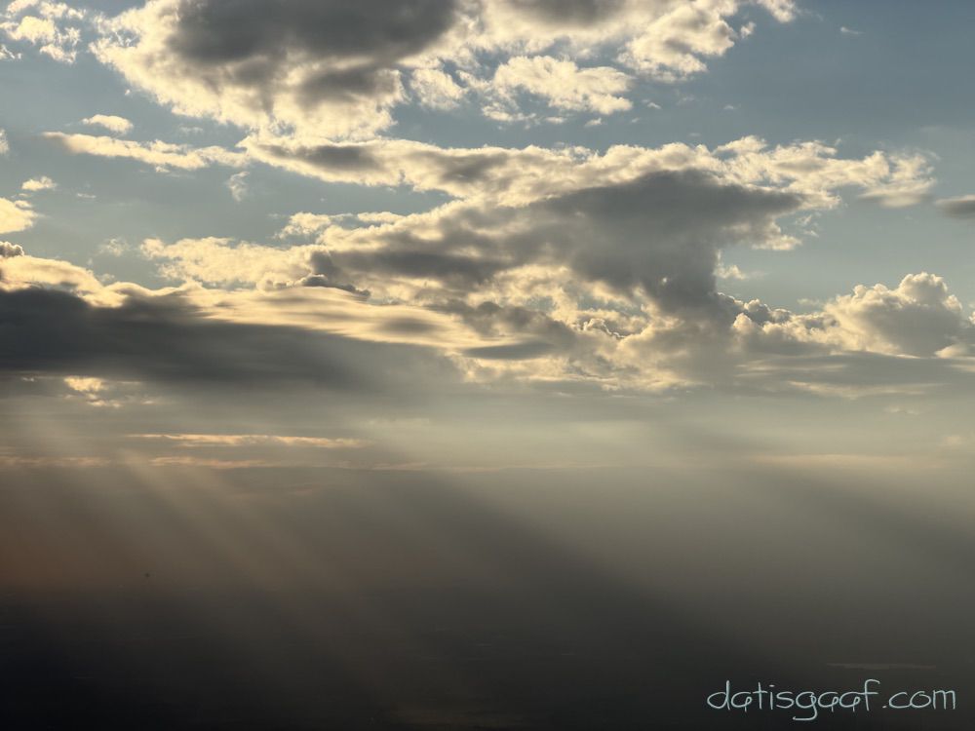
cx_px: 488
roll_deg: +0.3
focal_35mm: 100
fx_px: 2817
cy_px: 366
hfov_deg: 19.6
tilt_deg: +2.8
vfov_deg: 14.8
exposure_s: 1/1698
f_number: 2.8
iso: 25
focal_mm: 16.89
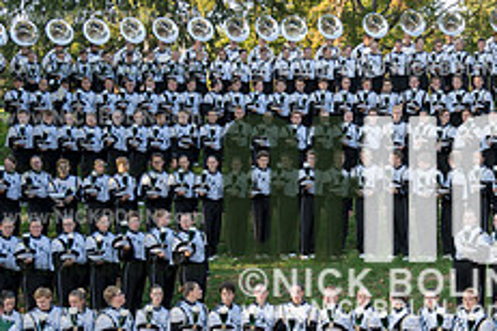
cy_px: 218
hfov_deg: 24.2
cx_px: 374
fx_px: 1146
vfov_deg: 16.4
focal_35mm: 83
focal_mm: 33
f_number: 4
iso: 125
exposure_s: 1/100
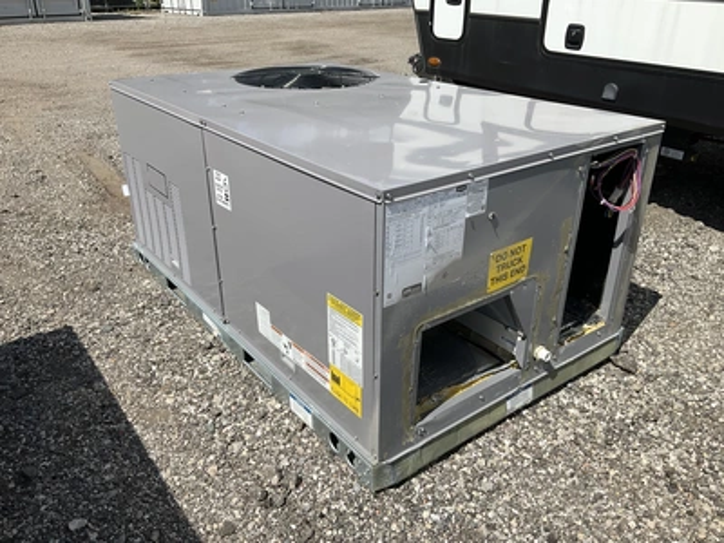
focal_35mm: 29
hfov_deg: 61.7
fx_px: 607
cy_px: 272
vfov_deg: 48.2
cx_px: 362
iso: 25
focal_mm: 3
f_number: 1.8
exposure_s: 1/2667
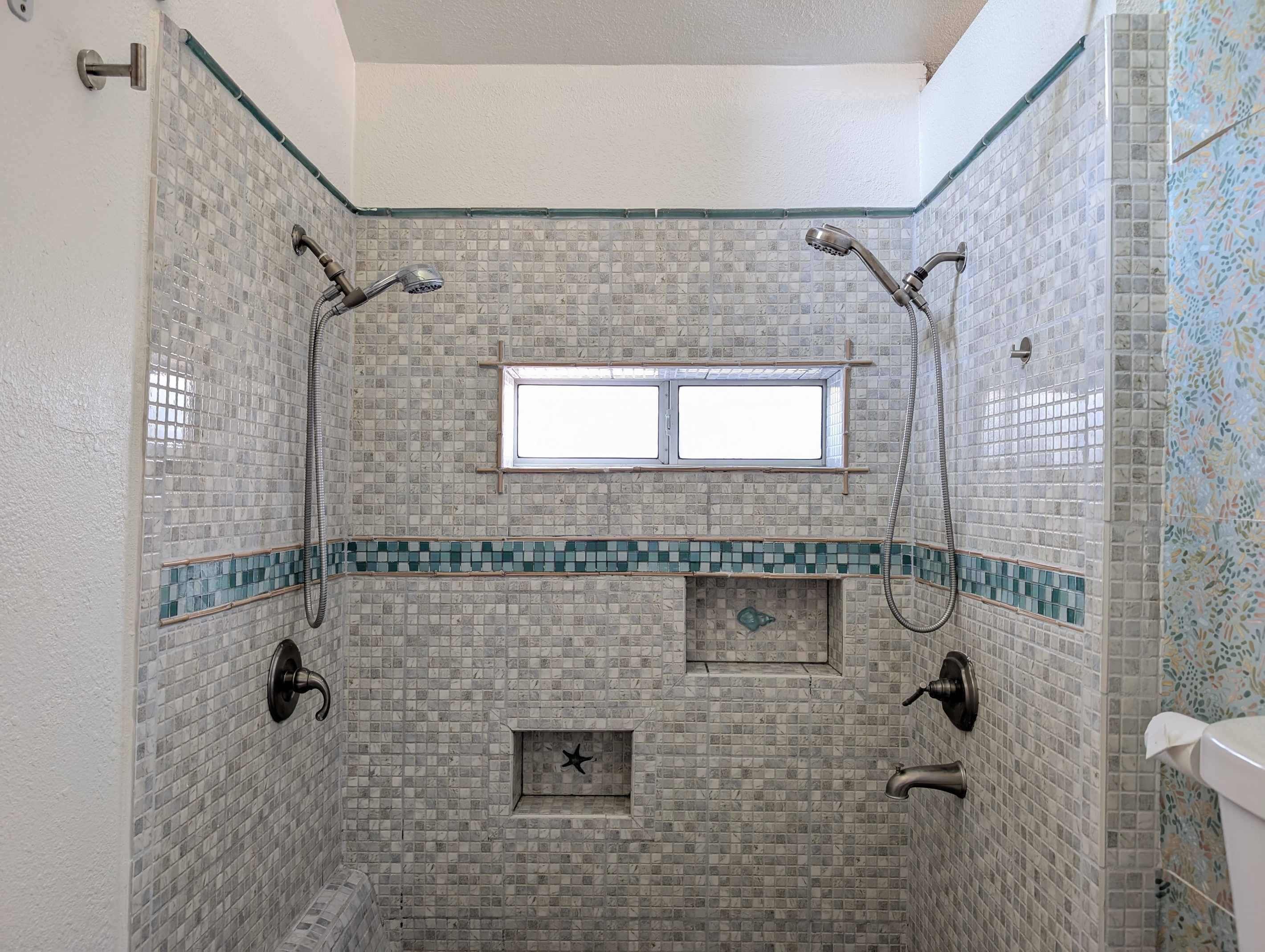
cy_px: 476
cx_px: 632
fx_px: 878
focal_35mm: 24
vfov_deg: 56.9
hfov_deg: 71.5
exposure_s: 1/23
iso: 152
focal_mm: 6.9
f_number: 1.68
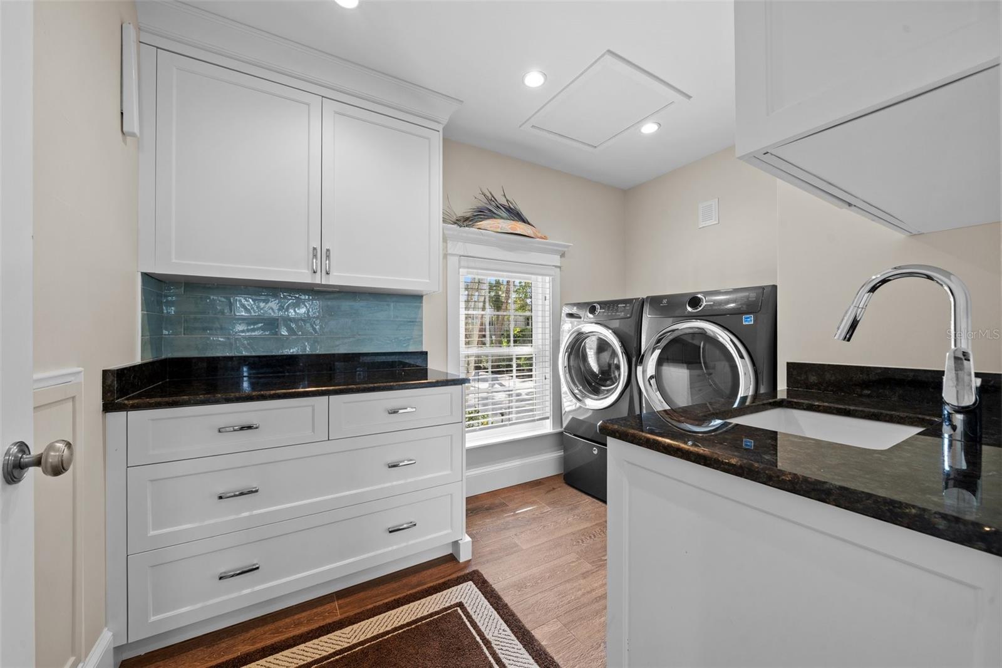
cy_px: 334
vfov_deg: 85.4
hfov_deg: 108.3
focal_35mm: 13
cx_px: 501
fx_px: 362
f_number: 9
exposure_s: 1/3
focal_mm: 13
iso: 200
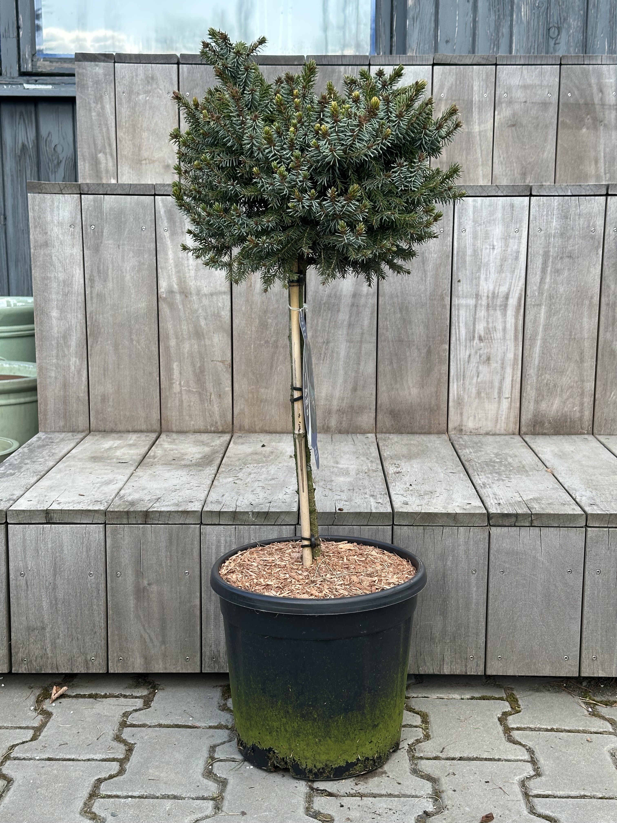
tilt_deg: -10.3
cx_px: 308
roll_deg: -0.7
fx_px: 1141
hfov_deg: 30.3
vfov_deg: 39.7
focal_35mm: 48
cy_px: 412
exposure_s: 1/597
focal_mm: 6.86
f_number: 1.78
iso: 64
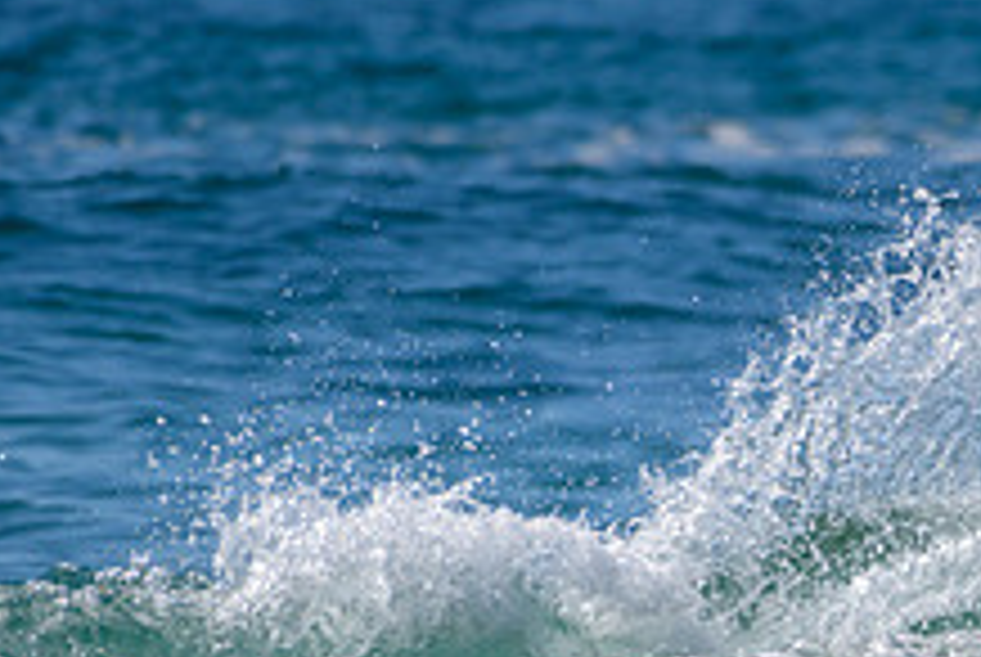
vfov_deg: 0.8
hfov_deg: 1.3
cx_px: 1519
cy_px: 674
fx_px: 44422
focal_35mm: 1628
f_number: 5.6
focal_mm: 500
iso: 110
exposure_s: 1/2000
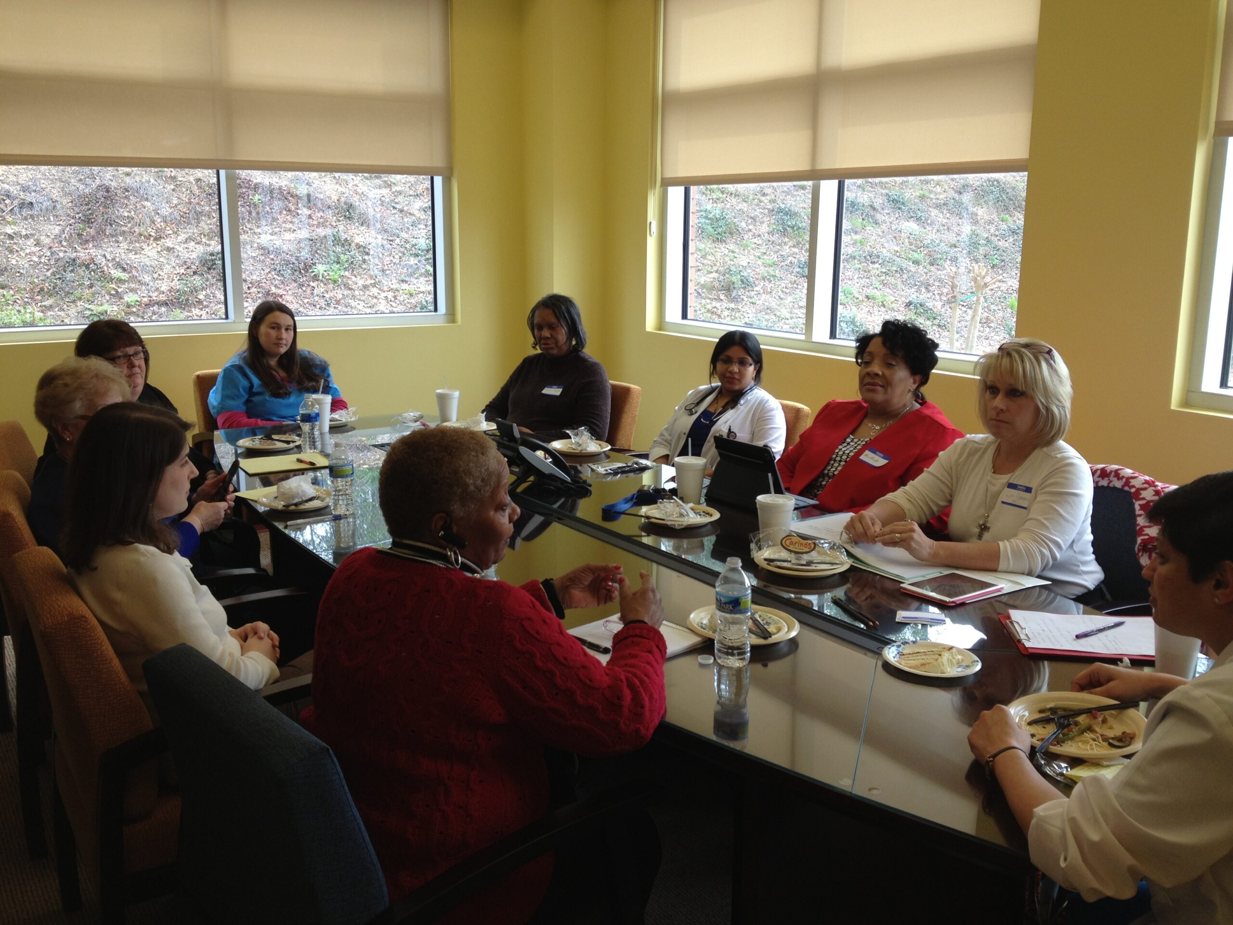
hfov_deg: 52.6
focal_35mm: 35
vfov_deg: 40.7
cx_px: 616
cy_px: 462
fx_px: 1247
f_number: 2.4
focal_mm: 4.28
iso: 50
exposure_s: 1/60
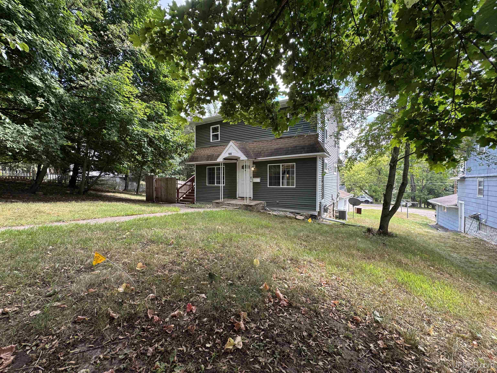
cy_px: 186
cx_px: 248
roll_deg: +0.0
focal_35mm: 14
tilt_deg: -2.4
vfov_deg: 85.7
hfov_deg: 102.1
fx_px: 201
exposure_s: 1/176
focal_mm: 2.22
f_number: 2.2
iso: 40
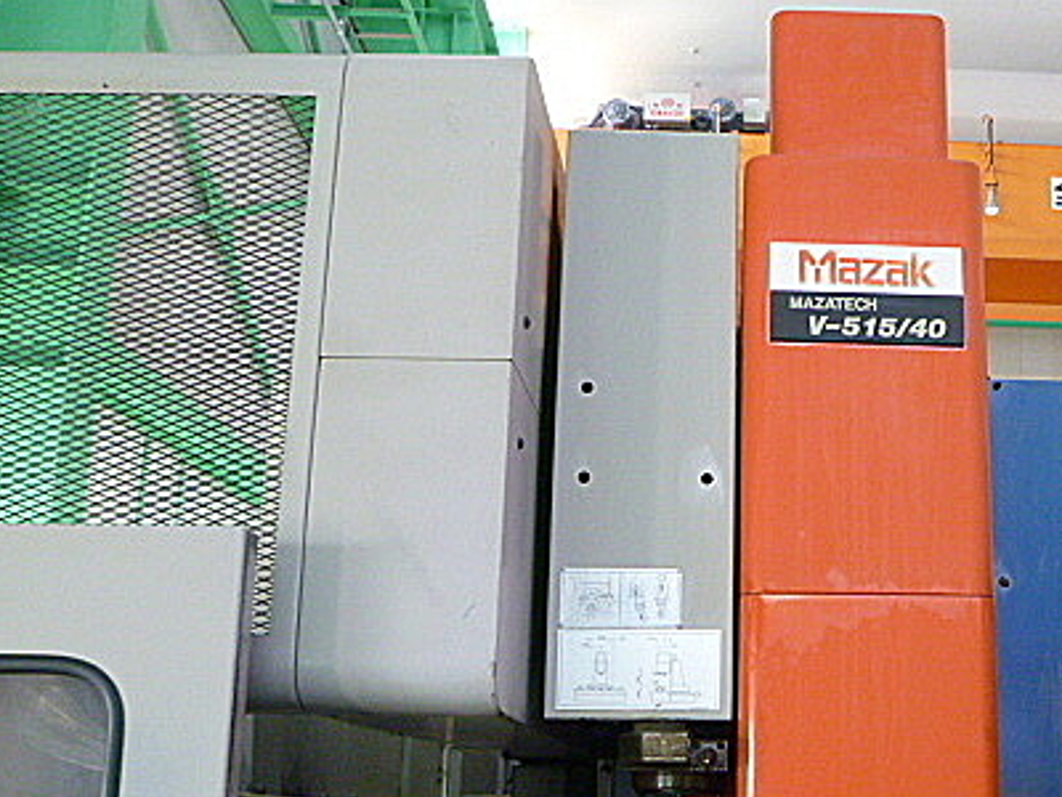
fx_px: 1227
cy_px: 587
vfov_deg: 35.3
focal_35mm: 40
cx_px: 783
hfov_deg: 45.3
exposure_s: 1/25
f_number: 2.8
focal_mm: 4.5
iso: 400
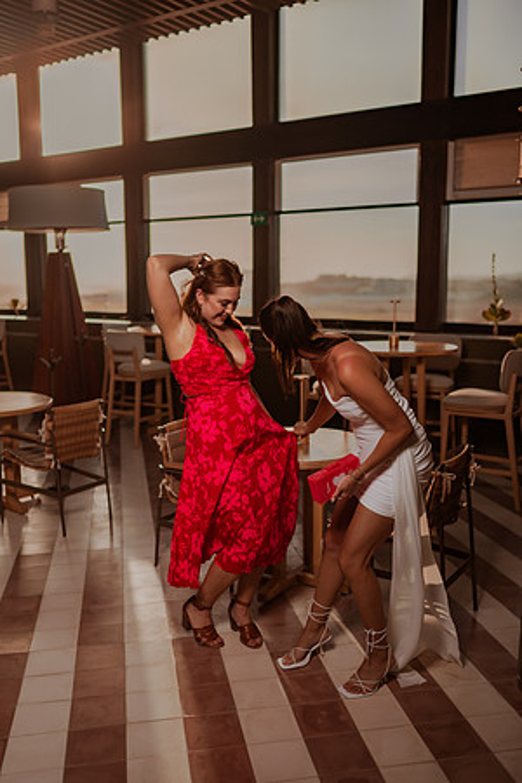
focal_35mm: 35
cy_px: 392
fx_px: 761
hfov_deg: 37.9
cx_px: 261
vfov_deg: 54.4
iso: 100
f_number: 1.8
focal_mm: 35
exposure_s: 1/6400
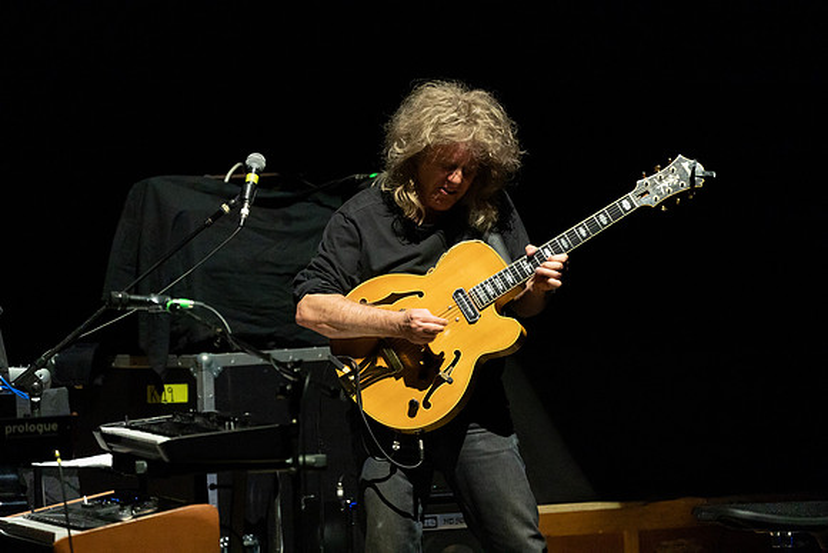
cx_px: 414
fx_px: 9064
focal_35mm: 394
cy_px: 276
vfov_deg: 3.5
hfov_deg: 5.2
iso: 3200
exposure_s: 1/250
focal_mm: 394
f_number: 5.6
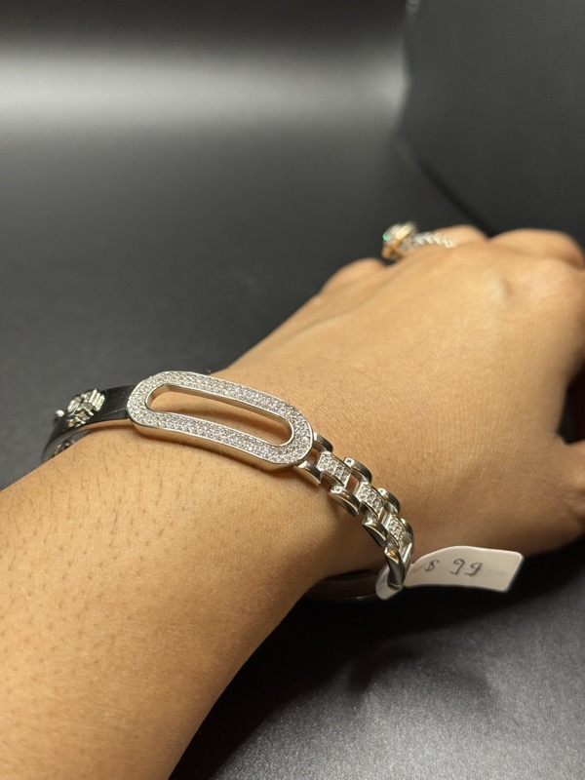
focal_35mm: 48
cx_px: 292
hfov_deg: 30.3
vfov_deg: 39.7
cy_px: 390
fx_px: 1082
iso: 80
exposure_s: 1/60
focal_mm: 6.76
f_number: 1.78
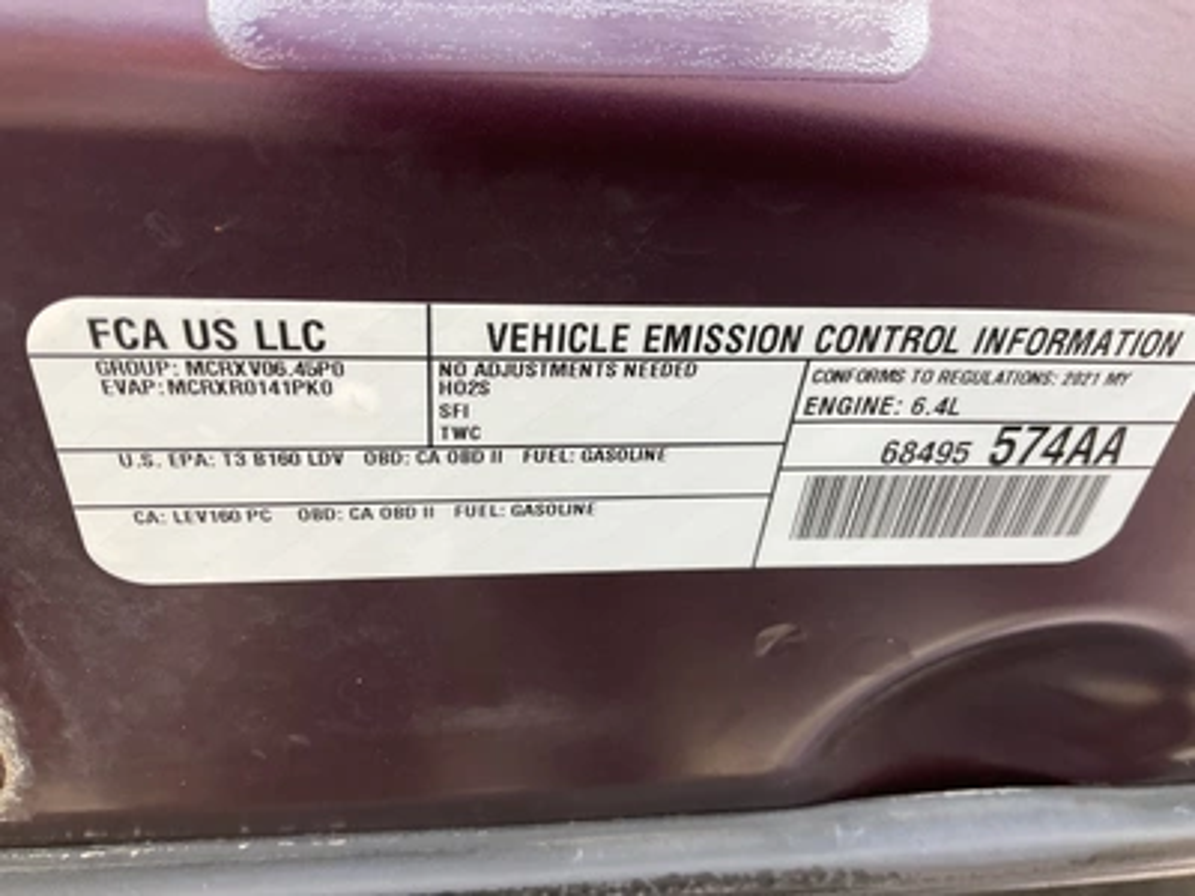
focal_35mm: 29
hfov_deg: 61.7
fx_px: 1001
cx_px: 598
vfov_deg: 48.2
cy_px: 448
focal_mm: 3
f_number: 1.8
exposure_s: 1/122
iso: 32
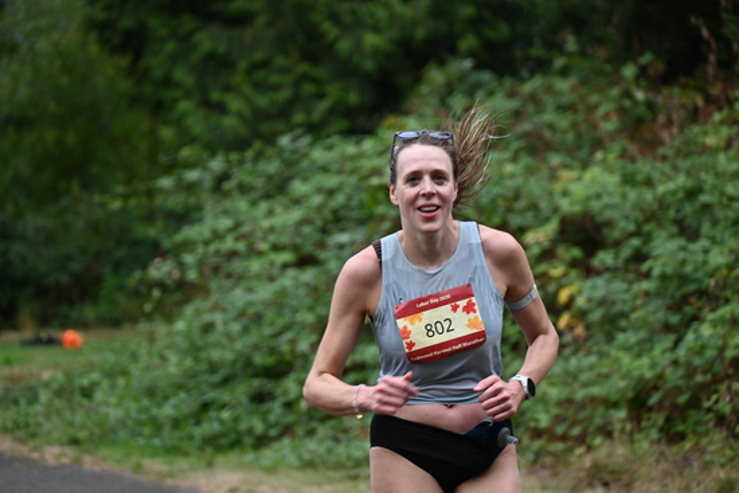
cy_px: 246
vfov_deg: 6.9
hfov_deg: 10.3
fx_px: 4106
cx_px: 370
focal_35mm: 200
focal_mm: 200
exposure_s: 1/250
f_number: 6.3
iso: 450
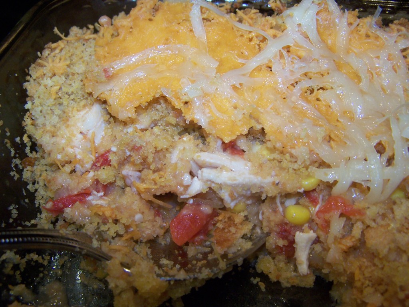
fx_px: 449
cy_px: 154
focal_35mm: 38
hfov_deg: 49.0
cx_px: 204
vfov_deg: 37.7
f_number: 2.8
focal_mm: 6.3
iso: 140
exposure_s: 1/60
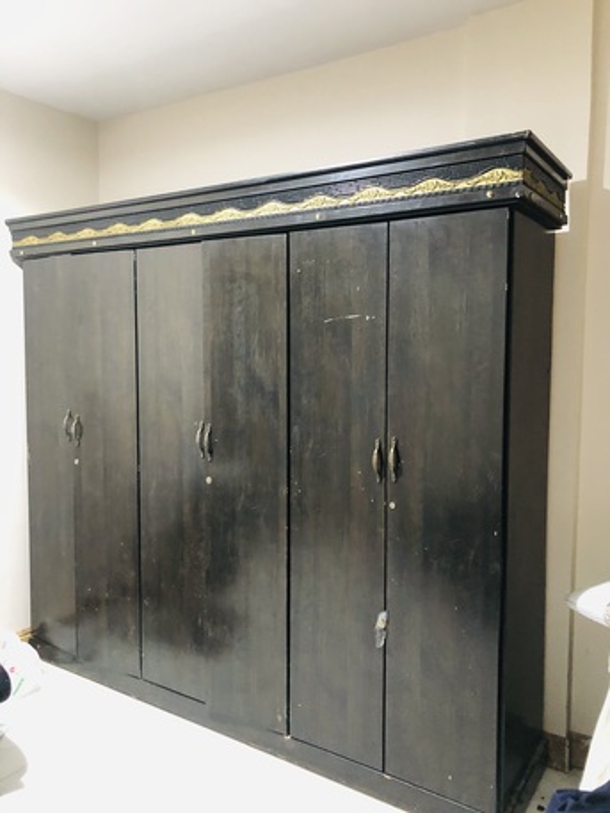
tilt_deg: -2.8
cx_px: 305
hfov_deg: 49.8
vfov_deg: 63.4
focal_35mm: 28
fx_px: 658
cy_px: 406
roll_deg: -0.5
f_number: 1.8
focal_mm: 3.99
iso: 80
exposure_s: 1/7
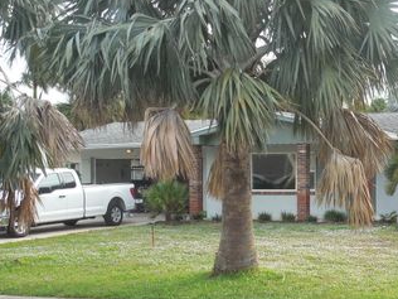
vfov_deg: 19.3
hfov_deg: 25.3
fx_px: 874
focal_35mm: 76
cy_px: 204
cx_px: 312
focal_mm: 8.7
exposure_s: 1/160
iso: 125
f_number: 4
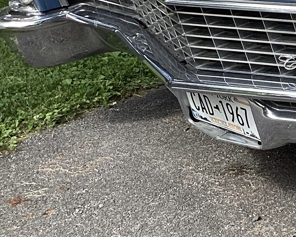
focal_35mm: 110
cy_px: -8
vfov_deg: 13.8
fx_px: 964
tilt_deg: -18.9
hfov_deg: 15.7
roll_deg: +0.4
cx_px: 472
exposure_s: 1/334
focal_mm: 3.3
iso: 25
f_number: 2.4
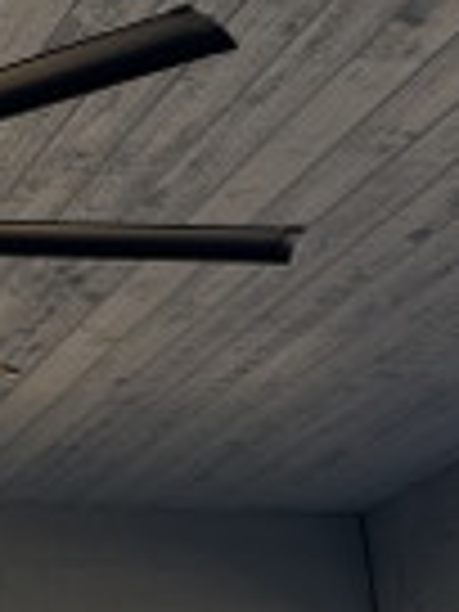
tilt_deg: +23.6
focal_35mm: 122
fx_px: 2157
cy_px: 133
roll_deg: +1.5
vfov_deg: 16.0
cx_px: -364
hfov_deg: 11.3
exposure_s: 1/1076
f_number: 1.78
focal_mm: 6.76
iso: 80
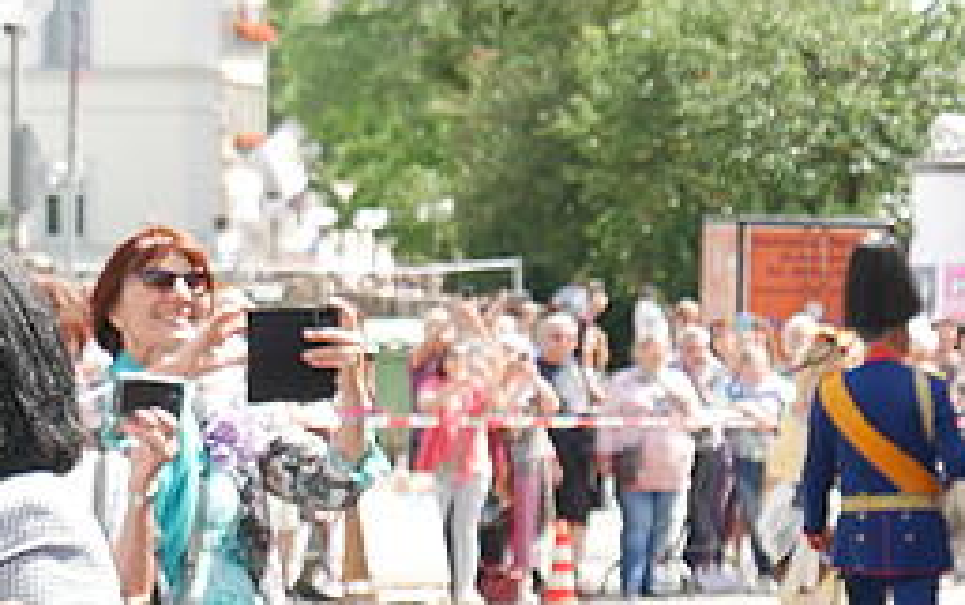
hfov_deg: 9.3
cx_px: 53
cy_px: 477
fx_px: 5895
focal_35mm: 224
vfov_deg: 5.9
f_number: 3.8
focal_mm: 34
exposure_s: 1/500
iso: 200
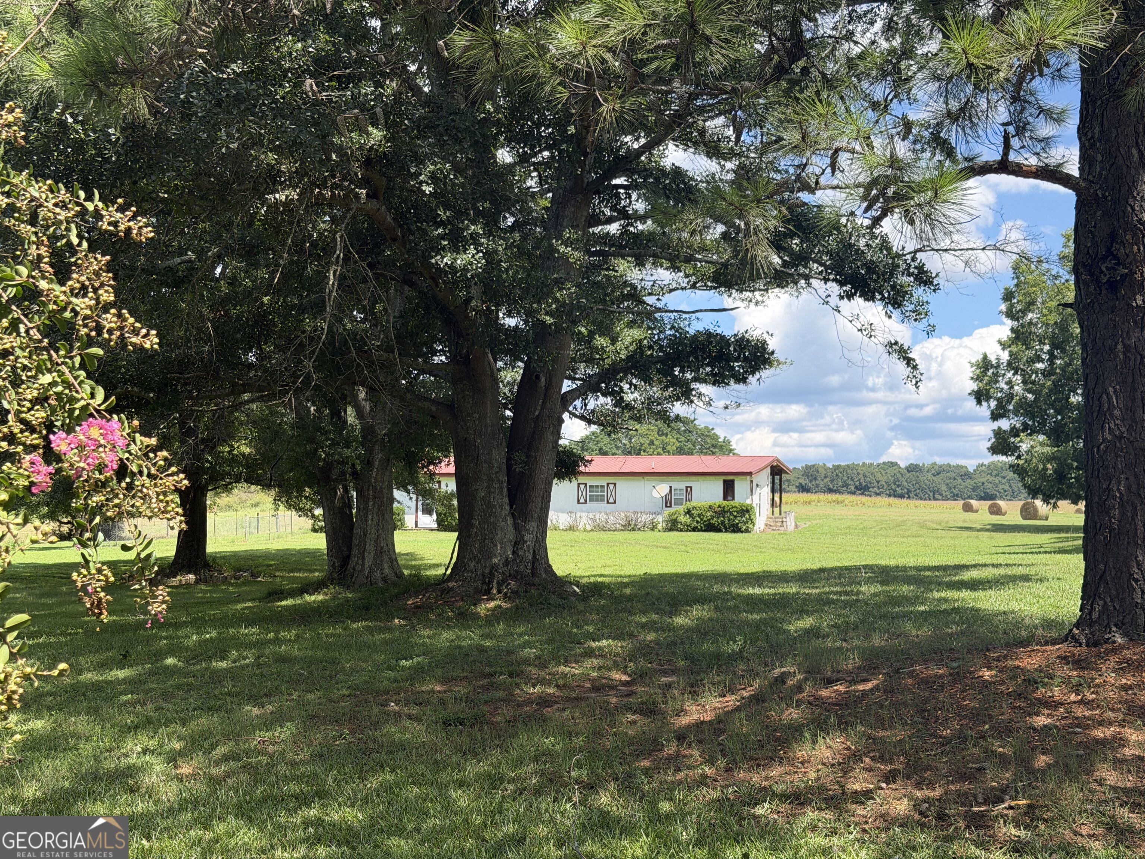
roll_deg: -0.3
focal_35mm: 48
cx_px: 572
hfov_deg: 39.7
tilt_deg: +3.4
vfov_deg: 30.3
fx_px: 1588
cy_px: 430
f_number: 1.78
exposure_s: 1/2088
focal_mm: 6.76
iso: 80
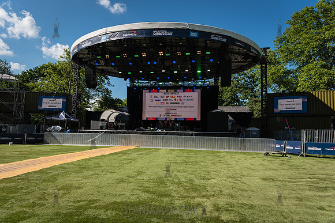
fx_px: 223
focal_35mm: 24
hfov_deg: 73.7
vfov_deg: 53.2
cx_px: 168
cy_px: 112
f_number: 4
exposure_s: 1/1250
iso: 160
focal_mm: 24
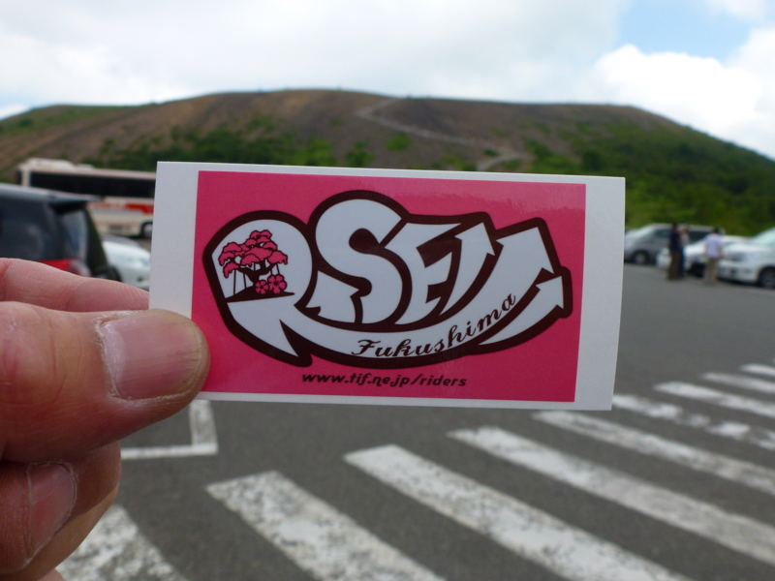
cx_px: 388
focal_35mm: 29
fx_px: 649
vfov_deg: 48.2
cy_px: 290
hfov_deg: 61.7
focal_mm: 5
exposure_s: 1/640
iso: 100
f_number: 4
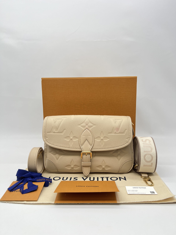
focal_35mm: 26
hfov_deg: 53.1
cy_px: 118
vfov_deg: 67.3
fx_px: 176
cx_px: 88
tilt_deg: -8.8
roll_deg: +0.7
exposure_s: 1/149
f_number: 1.5
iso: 32
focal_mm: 5.7
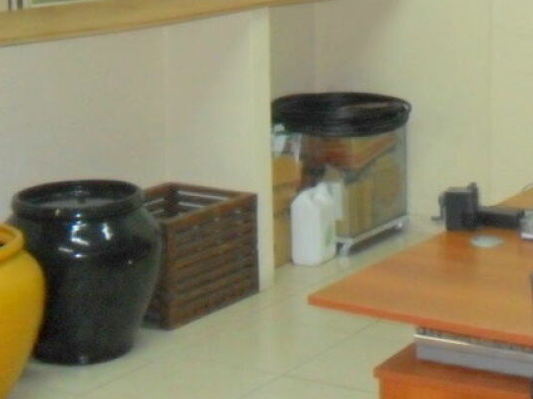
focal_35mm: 83
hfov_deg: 23.0
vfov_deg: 17.1
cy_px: -60
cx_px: 477
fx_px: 1278
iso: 320
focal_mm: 6.3
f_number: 3
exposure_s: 1/45
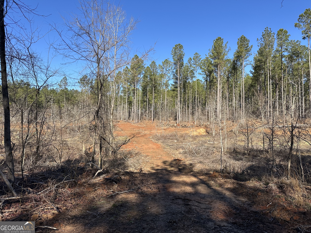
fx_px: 216
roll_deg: -1.1
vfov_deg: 56.8
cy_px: 116
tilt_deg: +1.1
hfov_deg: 71.6
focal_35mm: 24
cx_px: 156
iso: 80
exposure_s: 1/2525
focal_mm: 6.86
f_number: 1.78
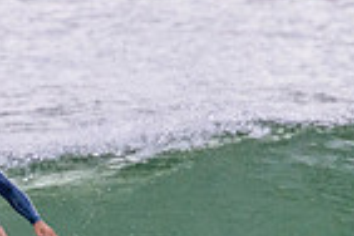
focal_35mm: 3292
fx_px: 32369
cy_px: 368
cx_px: 156
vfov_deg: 0.4
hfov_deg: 0.6
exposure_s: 1/2000
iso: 2800
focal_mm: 800
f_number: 11
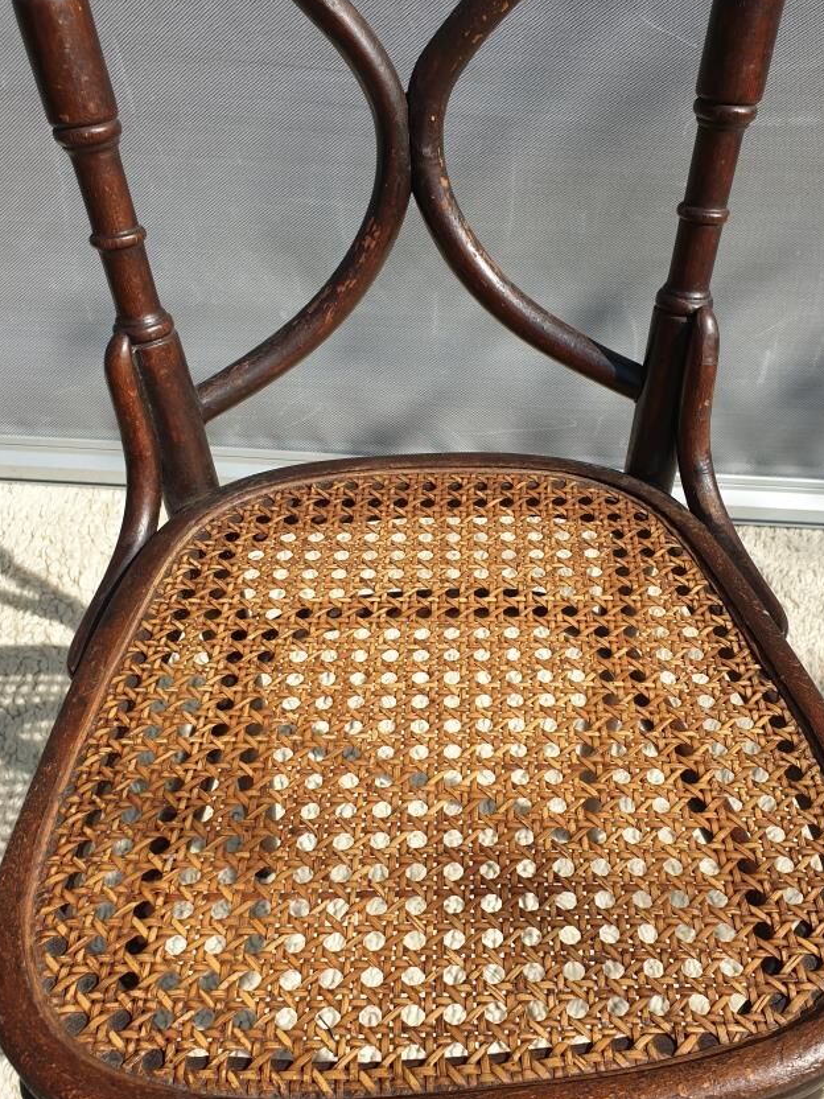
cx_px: 460
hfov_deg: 44.1
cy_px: 598
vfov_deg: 56.7
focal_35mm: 32
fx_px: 1016
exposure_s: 1/1348
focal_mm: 4.3
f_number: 2.4
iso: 50
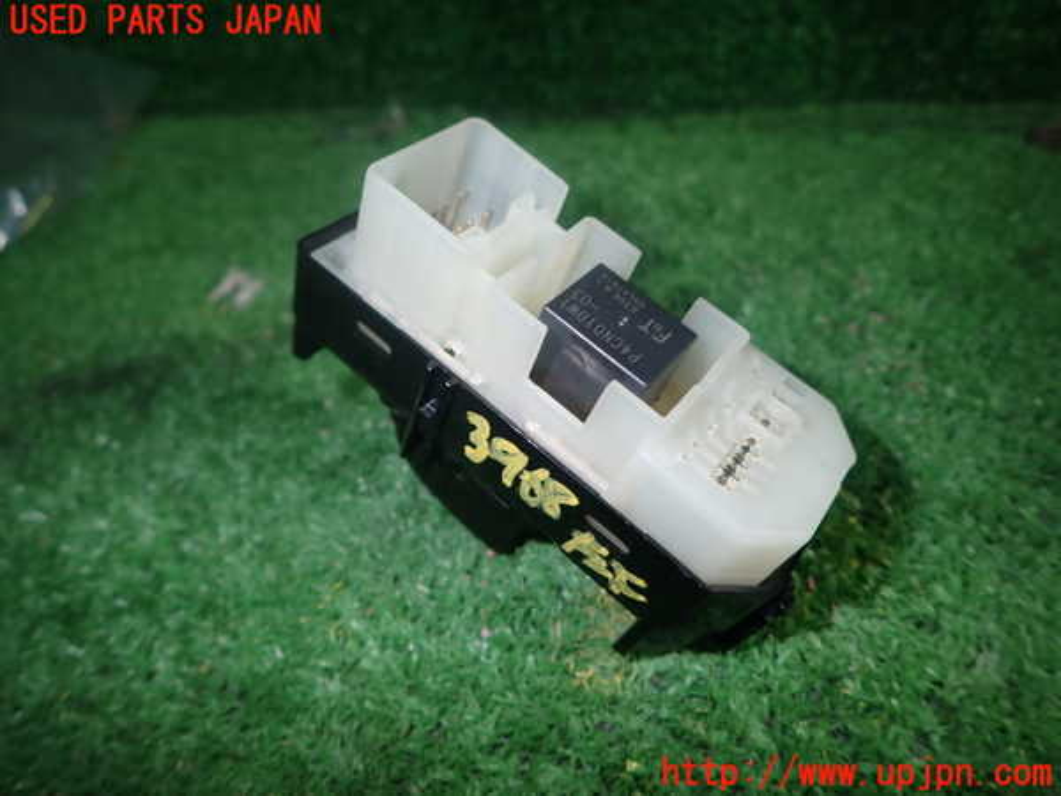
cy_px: 398
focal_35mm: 25
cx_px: 530
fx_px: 766
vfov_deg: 54.9
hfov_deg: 69.4
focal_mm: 4.5
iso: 200
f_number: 5.6
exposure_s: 1/30
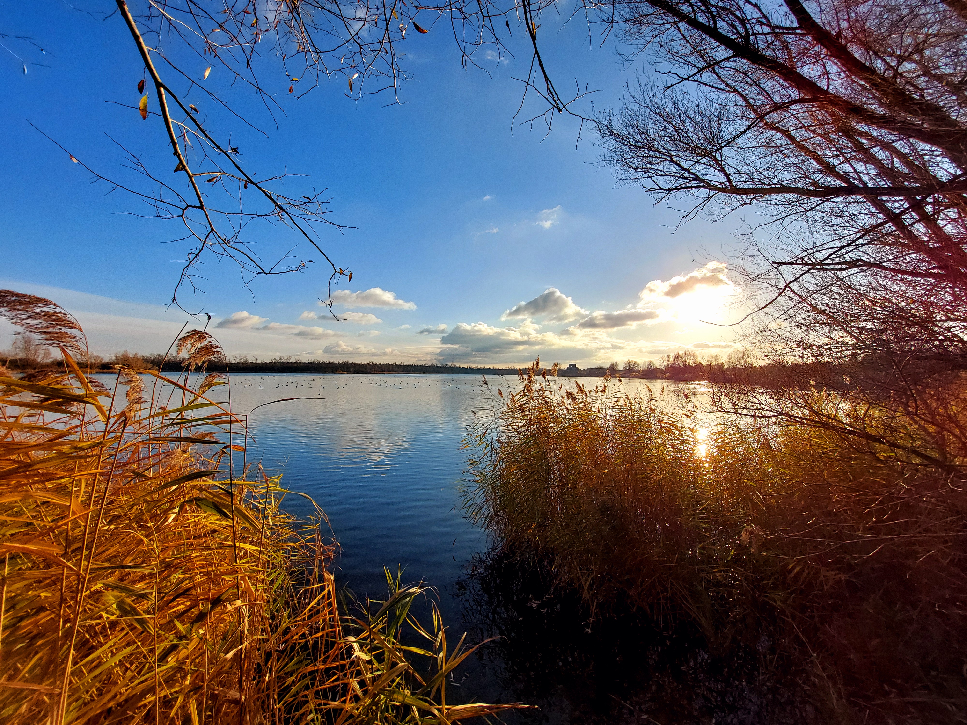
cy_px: 362
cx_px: 484
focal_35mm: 13
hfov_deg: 106.2
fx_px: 363
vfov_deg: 89.9
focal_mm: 1.74
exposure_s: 1/1748
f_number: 2.2
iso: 50
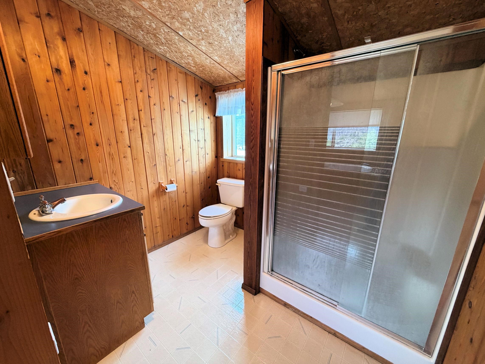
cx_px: 242
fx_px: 196
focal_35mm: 14
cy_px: 182
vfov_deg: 85.7
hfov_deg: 102.1
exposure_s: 1/120
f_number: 2.2
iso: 250
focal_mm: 2.22
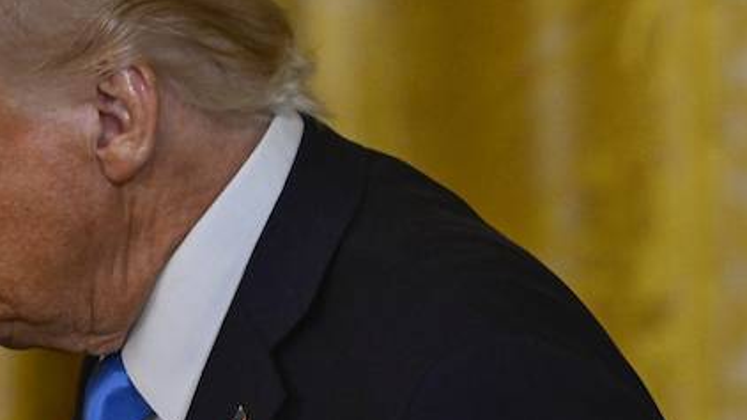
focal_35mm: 1192
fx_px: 23602
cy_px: 161
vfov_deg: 1.0
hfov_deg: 1.8
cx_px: 538
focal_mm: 400
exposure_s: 1/320
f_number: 3.2
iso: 2500
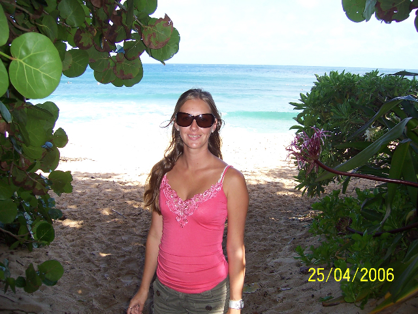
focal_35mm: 36
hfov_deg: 51.4
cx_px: 209
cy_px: 157
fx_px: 435
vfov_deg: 39.7
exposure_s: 1/350
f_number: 3
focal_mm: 6
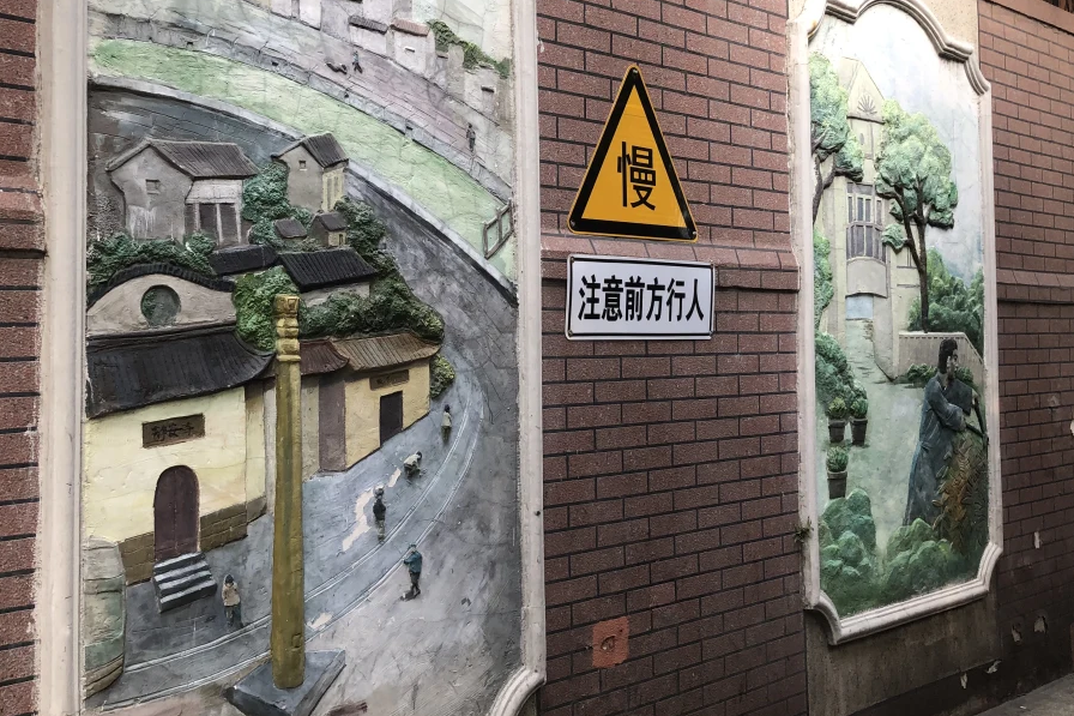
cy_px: 323
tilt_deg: +2.6
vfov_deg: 34.2
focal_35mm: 39
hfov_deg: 49.4
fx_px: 1163
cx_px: 449
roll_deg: +2.1
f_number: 1.8
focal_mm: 4
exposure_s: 1/120
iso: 40
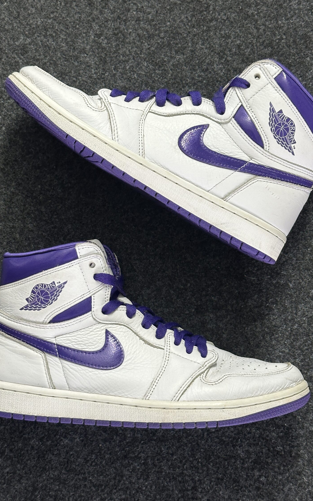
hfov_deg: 22.4
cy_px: 252
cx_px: 158
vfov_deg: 35.1
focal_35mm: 58
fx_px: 792
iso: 160
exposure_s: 1/50
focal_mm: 6.86
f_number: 1.78
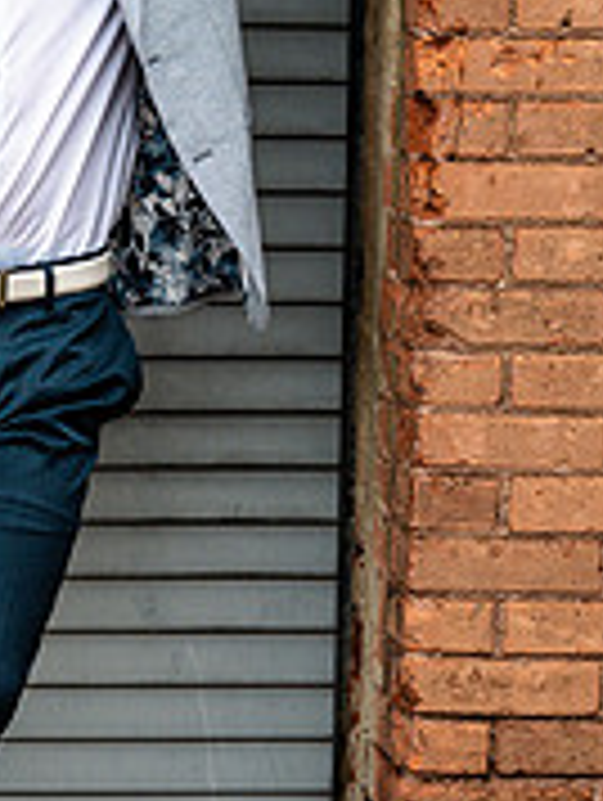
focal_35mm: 217
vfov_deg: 9.1
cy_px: 284
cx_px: -76
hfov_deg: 6.8
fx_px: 5028
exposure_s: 1/640
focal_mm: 43
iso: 500
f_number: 2.5
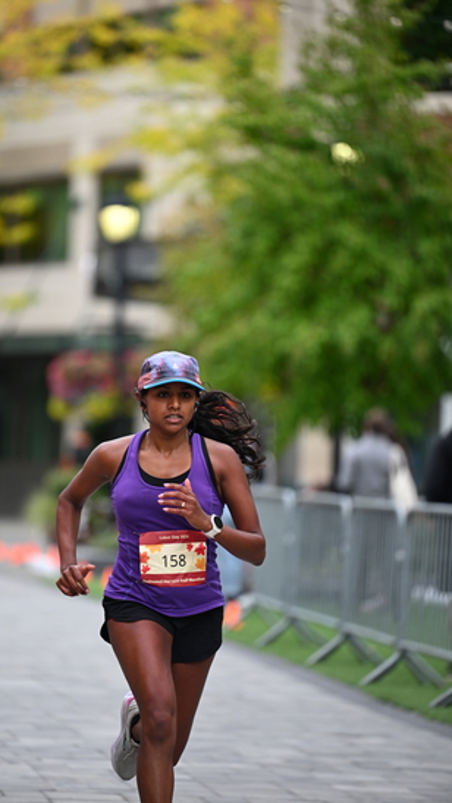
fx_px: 4152
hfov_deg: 6.2
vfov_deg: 11.0
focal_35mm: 195
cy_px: 402
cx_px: 186
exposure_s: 1/2000
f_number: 2.8
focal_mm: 185
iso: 640
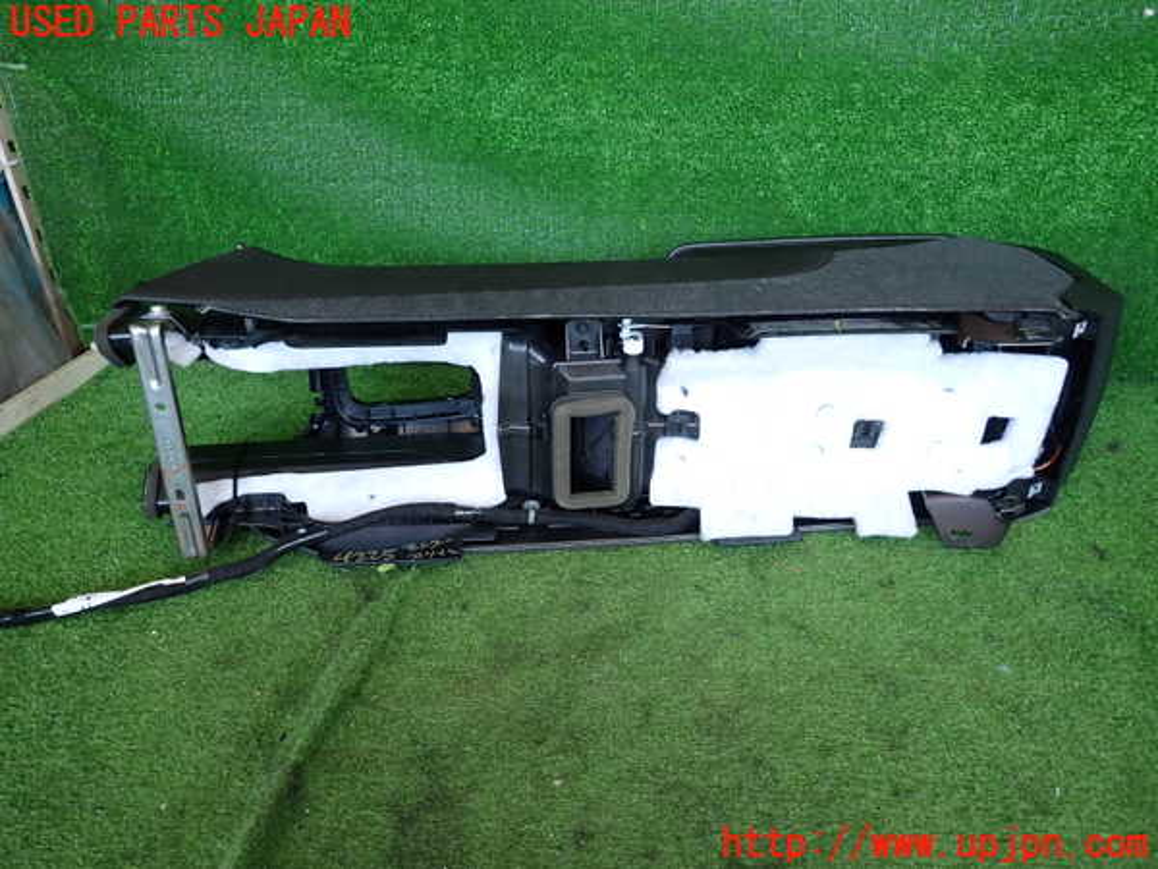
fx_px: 836
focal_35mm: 25
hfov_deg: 69.4
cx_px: 579
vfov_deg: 54.9
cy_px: 434
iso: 200
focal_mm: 4.5
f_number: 2
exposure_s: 1/80
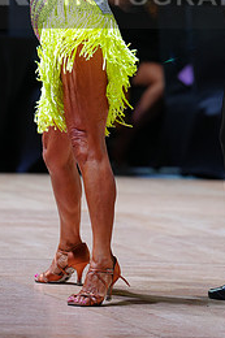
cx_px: 122
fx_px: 3229
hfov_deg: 4.0
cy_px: -14
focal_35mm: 344
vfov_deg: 6.0
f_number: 2.8
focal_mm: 154
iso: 500
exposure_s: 1/400
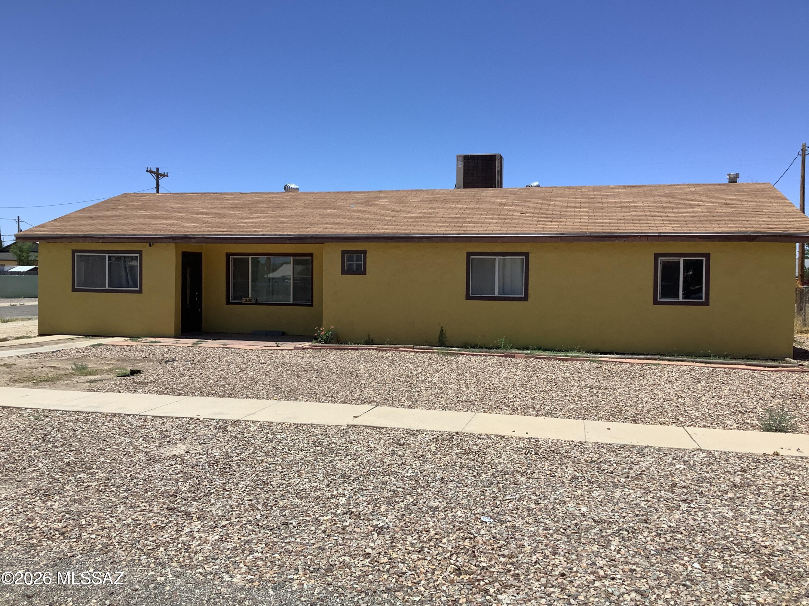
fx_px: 724
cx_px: 404
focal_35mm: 31
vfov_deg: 45.4
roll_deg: -0.5
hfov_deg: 58.4
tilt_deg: -2.4
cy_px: 303
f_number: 2.4
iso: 25
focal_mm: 3.3
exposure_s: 1/1852
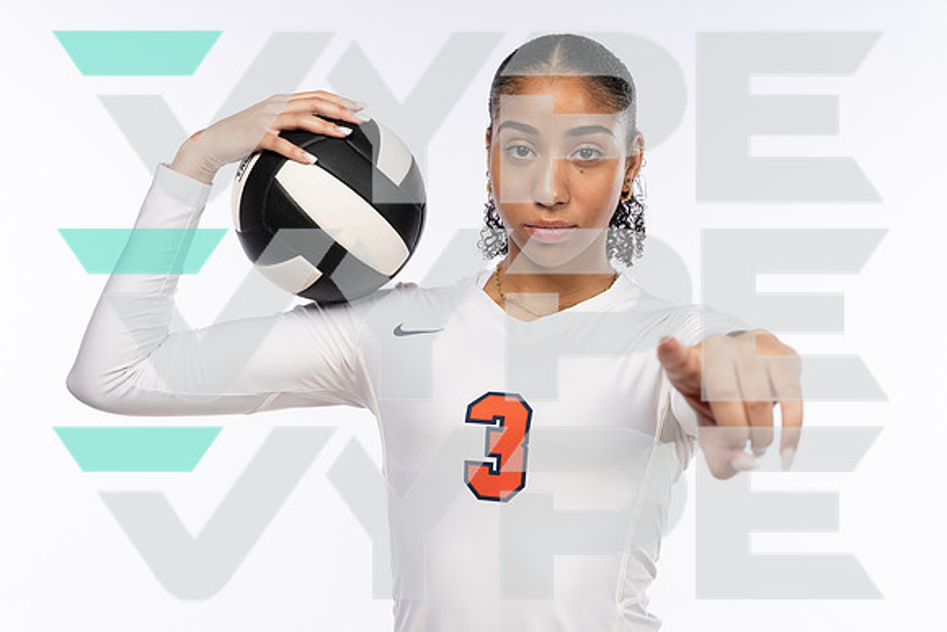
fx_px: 1394
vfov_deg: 25.5
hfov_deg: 37.5
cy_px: 316
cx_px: 474
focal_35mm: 53
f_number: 7.1
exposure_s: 1/250
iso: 200
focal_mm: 53
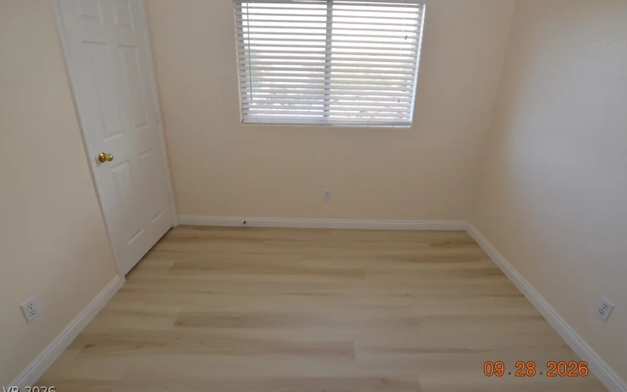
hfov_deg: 97.8
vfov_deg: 71.2
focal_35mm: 16
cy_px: 183
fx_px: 273
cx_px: 321
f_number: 5
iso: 400
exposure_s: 1/100
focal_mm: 10
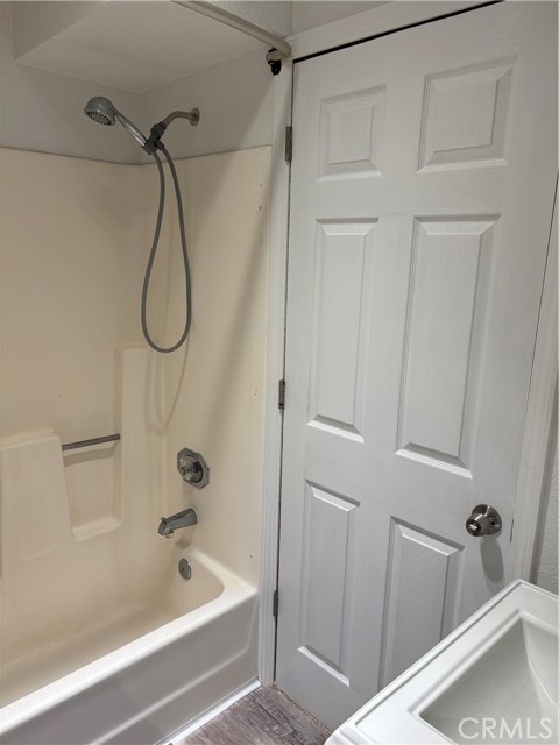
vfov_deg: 67.3
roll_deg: -2.6
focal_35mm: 26
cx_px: 280
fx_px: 560
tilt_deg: -12.8
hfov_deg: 53.1
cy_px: 372
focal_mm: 5.96
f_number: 1.6
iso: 64
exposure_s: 1/120
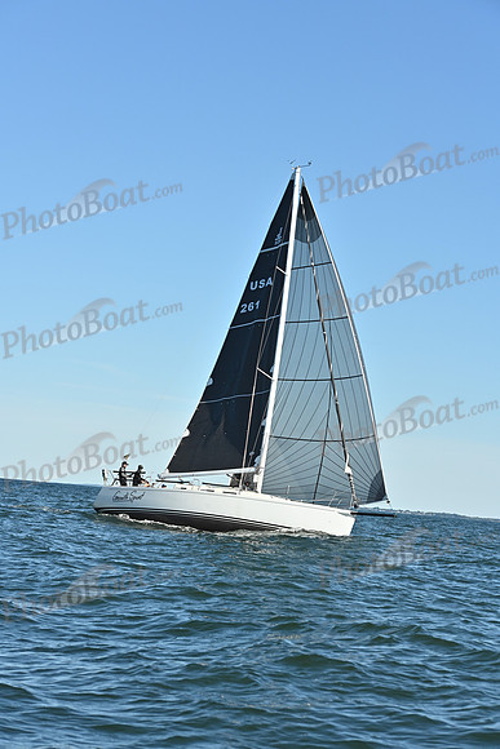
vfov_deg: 22.6
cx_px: 250
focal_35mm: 90
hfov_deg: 15.2
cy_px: 374
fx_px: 1874
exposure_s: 1/1250
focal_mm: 90
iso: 320
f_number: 8
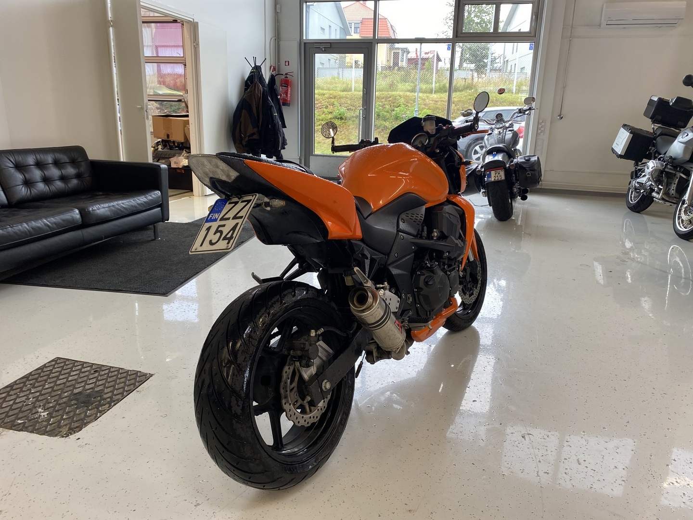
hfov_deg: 67.3
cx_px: 346
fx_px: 521
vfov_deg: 53.1
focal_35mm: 26
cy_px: 260
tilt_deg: -13.4
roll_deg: -2.1
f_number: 1.8
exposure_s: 1/100
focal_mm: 4.25
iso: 80
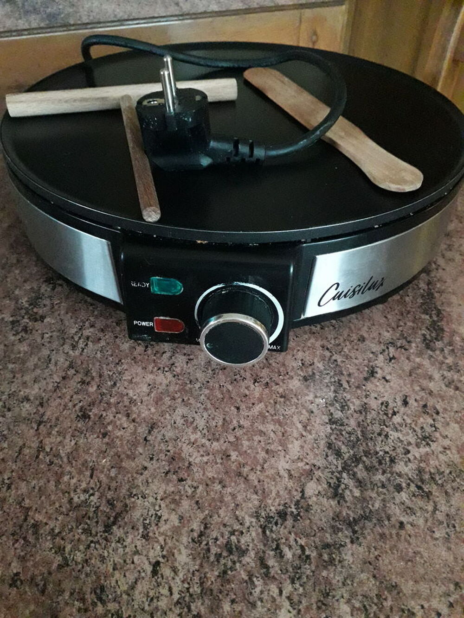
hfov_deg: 51.4
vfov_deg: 65.3
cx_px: 232
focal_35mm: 27
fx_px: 482
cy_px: 309
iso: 800
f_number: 1.9
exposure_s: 1/10
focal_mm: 3.6
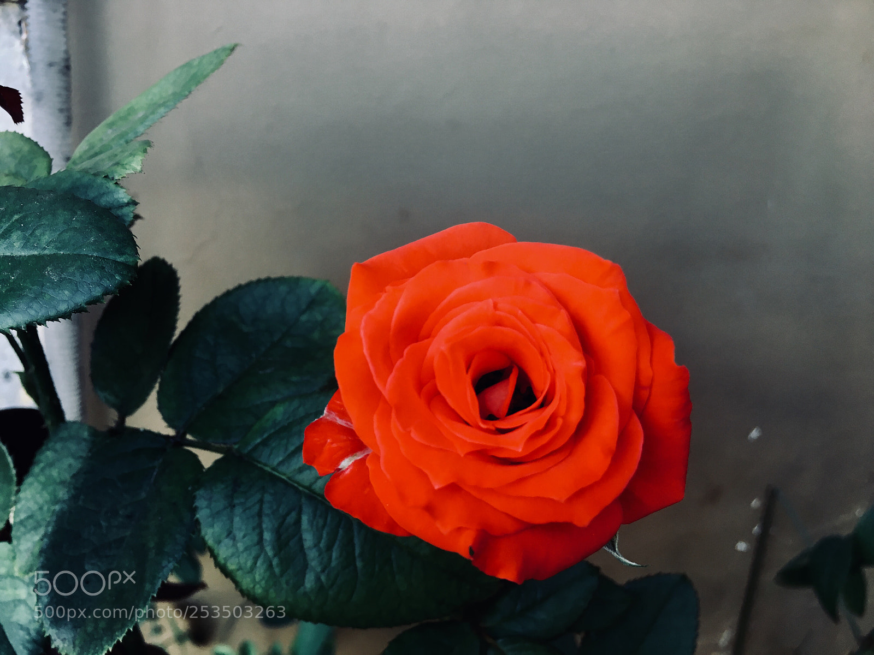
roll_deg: -5.6
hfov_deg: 61.7
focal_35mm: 29
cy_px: 328
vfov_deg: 48.2
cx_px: 437
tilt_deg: -19.1
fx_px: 732
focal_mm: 4.15
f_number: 2.2
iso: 25
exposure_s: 1/33
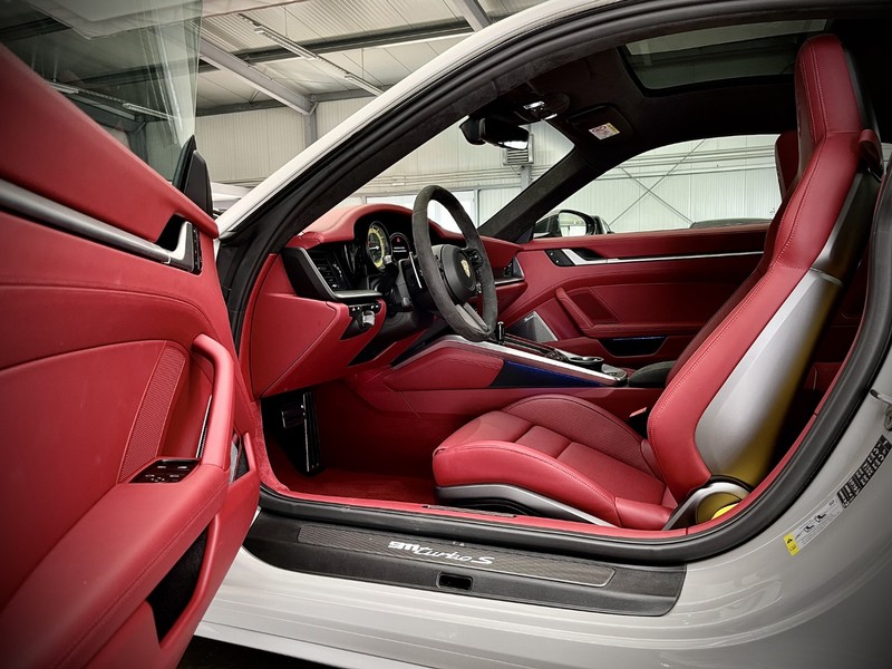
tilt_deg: -6.9
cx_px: 446
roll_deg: +1.4
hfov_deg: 67.3
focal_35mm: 26
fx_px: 670
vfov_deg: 53.1
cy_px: 334
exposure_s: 1/60
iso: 200
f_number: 1.6
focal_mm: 5.1
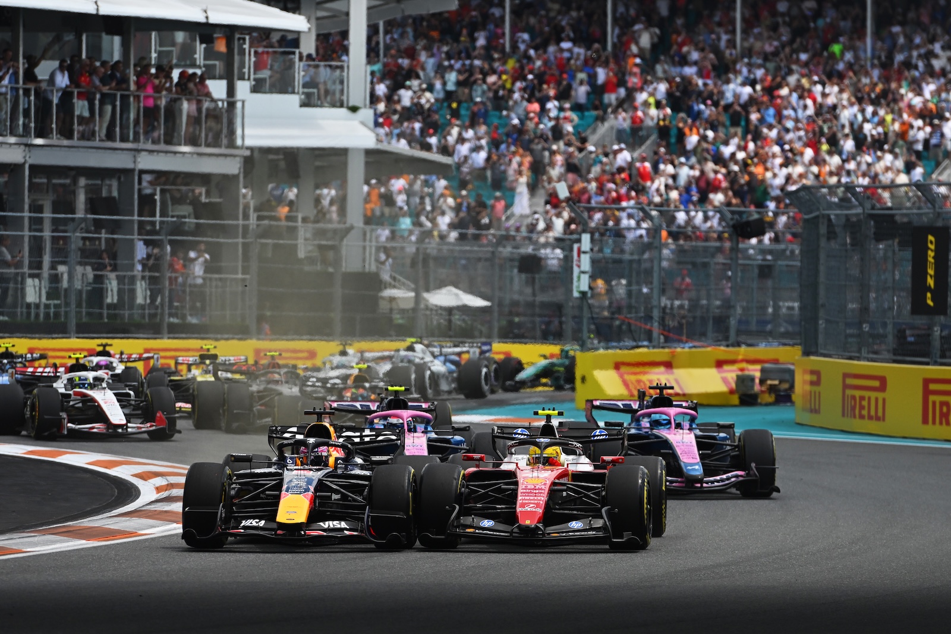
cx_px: 476
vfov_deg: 4.6
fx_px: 7923
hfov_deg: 6.9
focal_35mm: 300
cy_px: 317
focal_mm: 200
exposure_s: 1/2500
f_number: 4
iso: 250
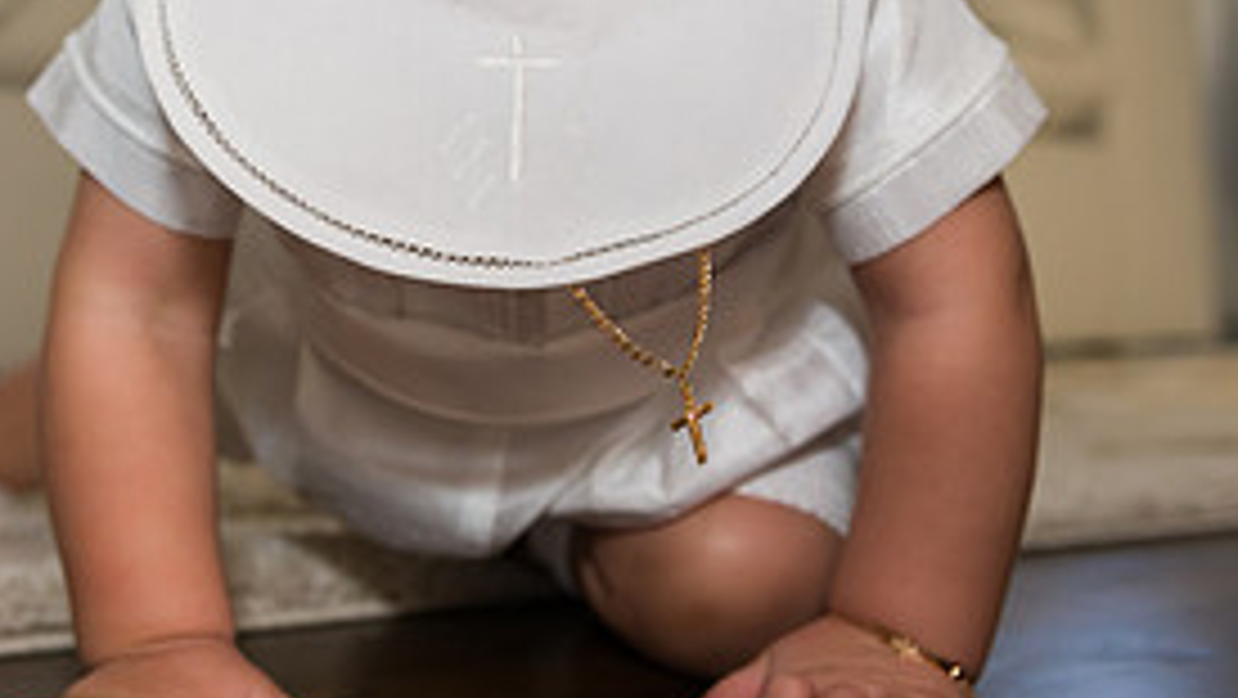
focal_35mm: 53
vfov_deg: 22.0
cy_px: 43
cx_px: 464
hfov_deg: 38.9
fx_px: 1741
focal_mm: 24
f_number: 4
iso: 400
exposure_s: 1/160
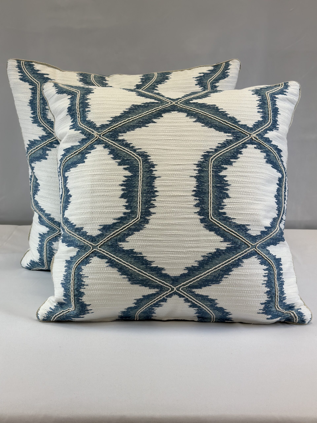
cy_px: 212
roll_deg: -0.4
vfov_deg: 39.7
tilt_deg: -12.5
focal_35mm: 48
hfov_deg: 30.3
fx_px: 586
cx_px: 158
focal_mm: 6.86
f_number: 1.78
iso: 80
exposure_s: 1/349
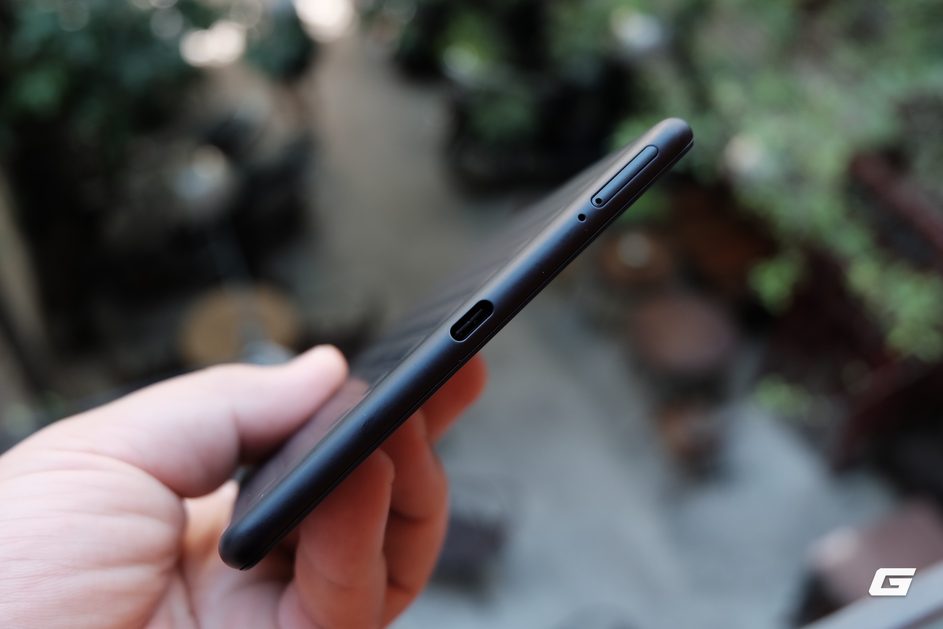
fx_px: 917
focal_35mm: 35
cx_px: 472
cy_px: 314
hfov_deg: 54.4
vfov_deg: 37.9
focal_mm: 23.2
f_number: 4.2
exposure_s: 1/80
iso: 400
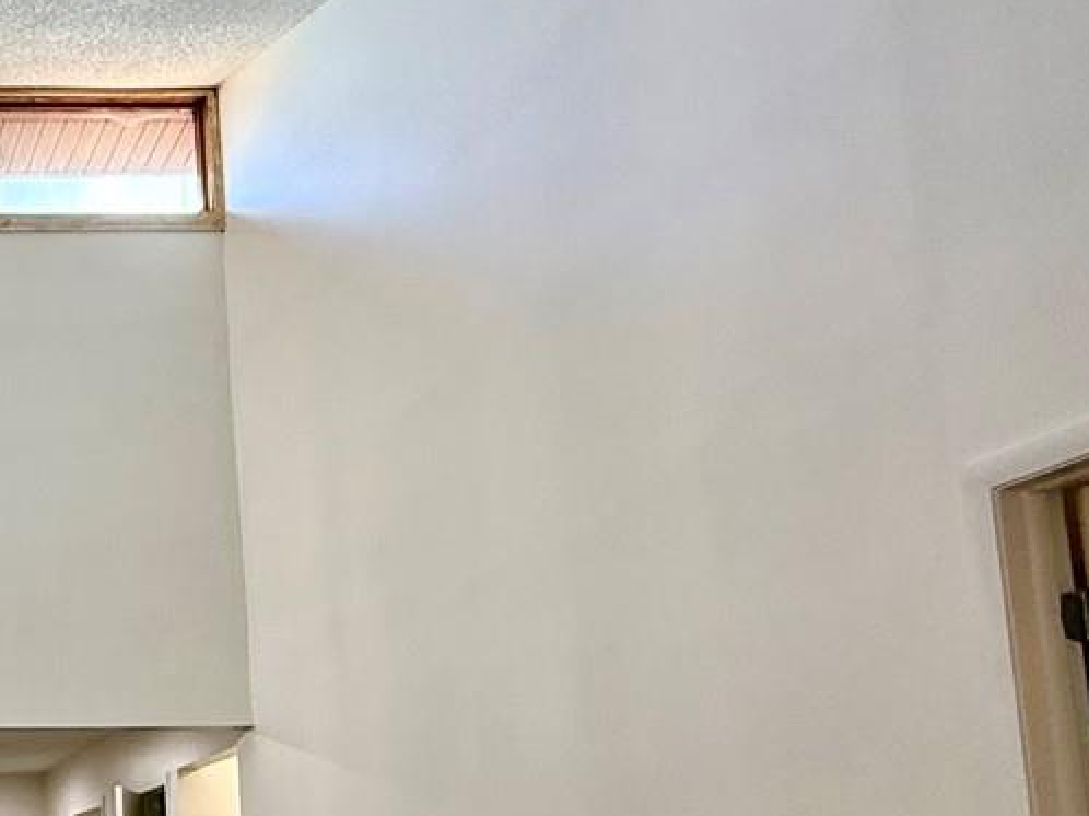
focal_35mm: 45
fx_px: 1415
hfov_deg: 33.5
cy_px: 726
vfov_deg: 30.8
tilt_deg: +8.3
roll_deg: +0.0
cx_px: -245
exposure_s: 1/120
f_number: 2.2
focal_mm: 2.22
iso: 160
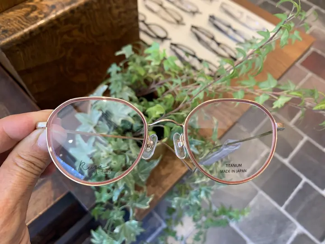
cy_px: 122
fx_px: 244
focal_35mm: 26
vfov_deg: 53.1
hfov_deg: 67.3
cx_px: 162
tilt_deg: -59.2
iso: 64
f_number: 1.8
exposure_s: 1/50
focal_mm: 4.25
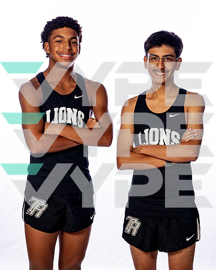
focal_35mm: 84
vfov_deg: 22.6
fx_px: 675
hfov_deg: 18.2
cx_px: 107
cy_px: 135
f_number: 8
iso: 250
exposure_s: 1/250
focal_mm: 60
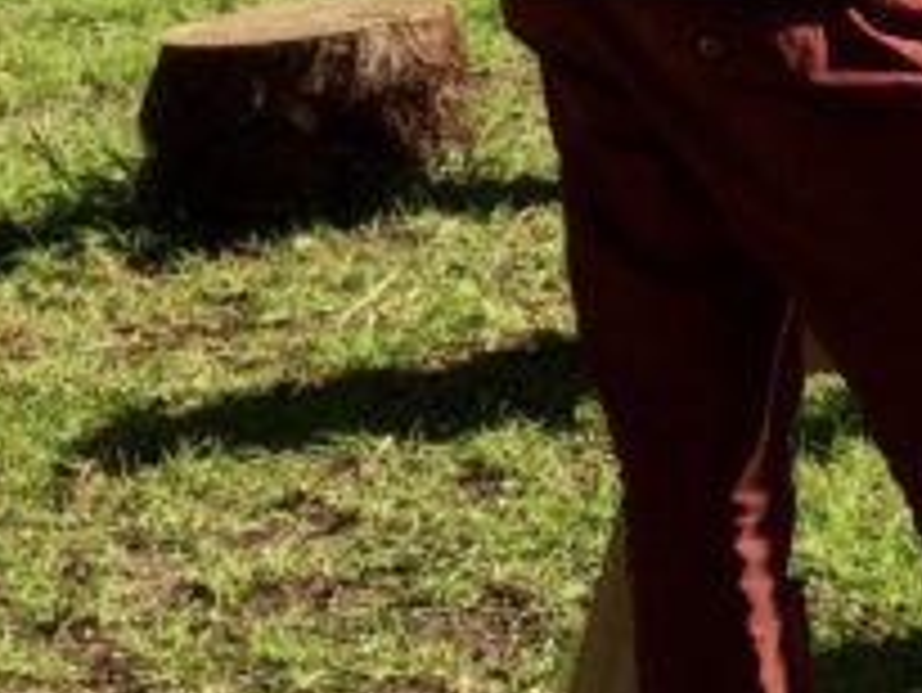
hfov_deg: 11.2
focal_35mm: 145
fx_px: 3864
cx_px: 2253
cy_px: -423
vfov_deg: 9.9
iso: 32
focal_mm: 4.15
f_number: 2.2
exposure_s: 1/1414
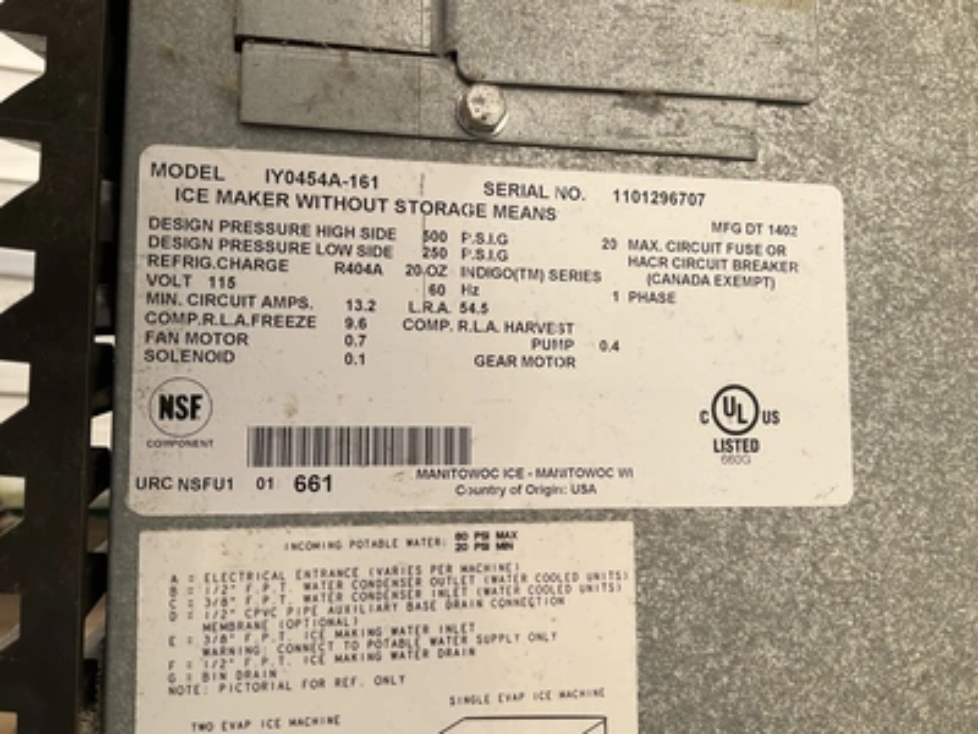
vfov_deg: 48.2
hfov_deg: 61.7
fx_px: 819
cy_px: 367
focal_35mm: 29
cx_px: 489
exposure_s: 1/234
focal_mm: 3
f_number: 1.8
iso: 20
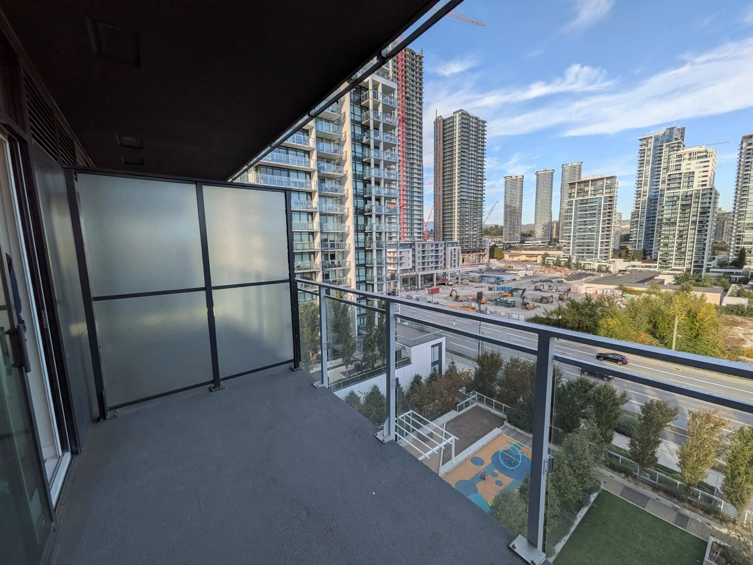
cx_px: 376
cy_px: 282
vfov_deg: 85.7
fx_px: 305
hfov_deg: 102.1
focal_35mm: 14
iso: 50
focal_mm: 1.85
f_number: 2.2
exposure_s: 1/943
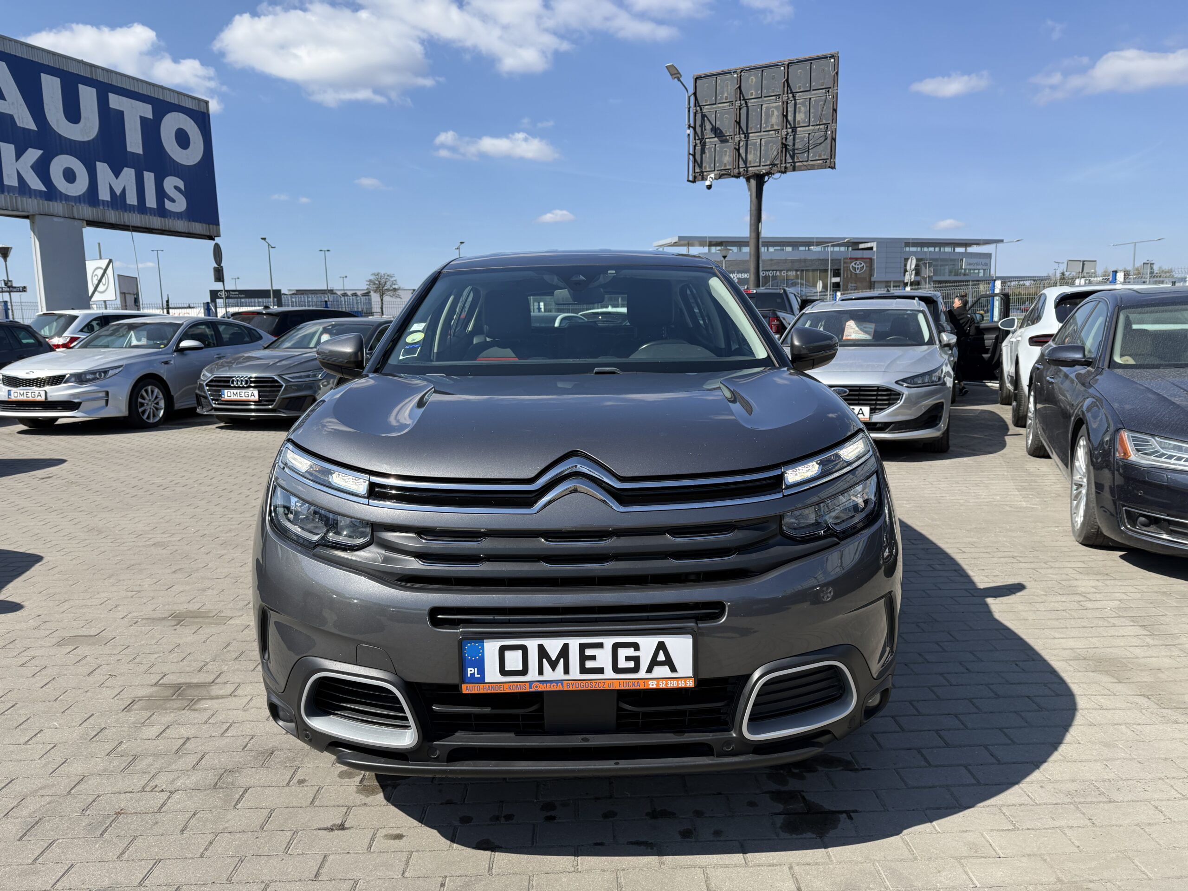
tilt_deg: -7.8
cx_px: 594
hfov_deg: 71.6
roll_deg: +0.9
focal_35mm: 24
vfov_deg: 56.8
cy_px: 446
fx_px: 824
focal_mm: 6.76
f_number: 1.78
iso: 100
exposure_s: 1/2445
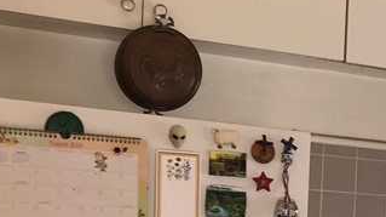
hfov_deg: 19.8
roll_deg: -2.1
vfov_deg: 12.0
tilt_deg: -2.9
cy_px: 278
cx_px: 523
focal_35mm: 98
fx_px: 1002
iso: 32
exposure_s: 1/30
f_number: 1.8
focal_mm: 4
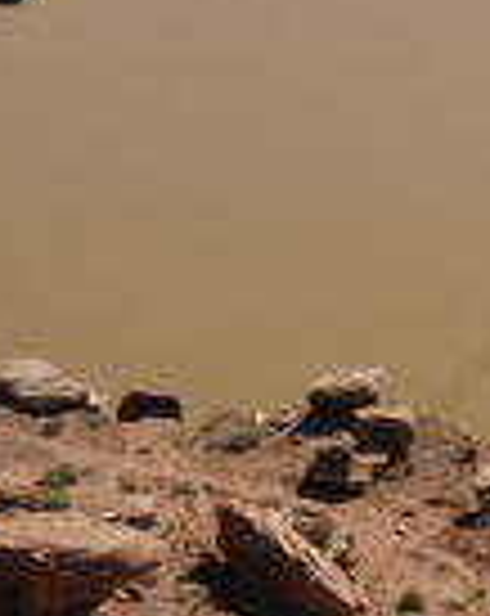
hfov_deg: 7.8
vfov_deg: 9.5
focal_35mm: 192
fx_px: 3492
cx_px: 805
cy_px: -562
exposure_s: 1/125
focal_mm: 35
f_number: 13
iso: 200
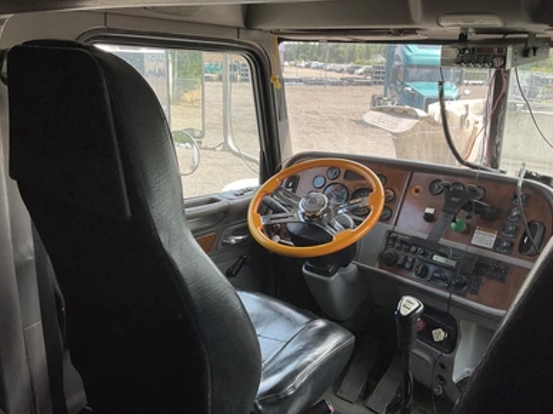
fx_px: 479
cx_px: 280
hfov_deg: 60.0
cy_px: 203
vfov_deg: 46.8
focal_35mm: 30
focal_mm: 3
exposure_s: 1/169
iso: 20
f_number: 1.8
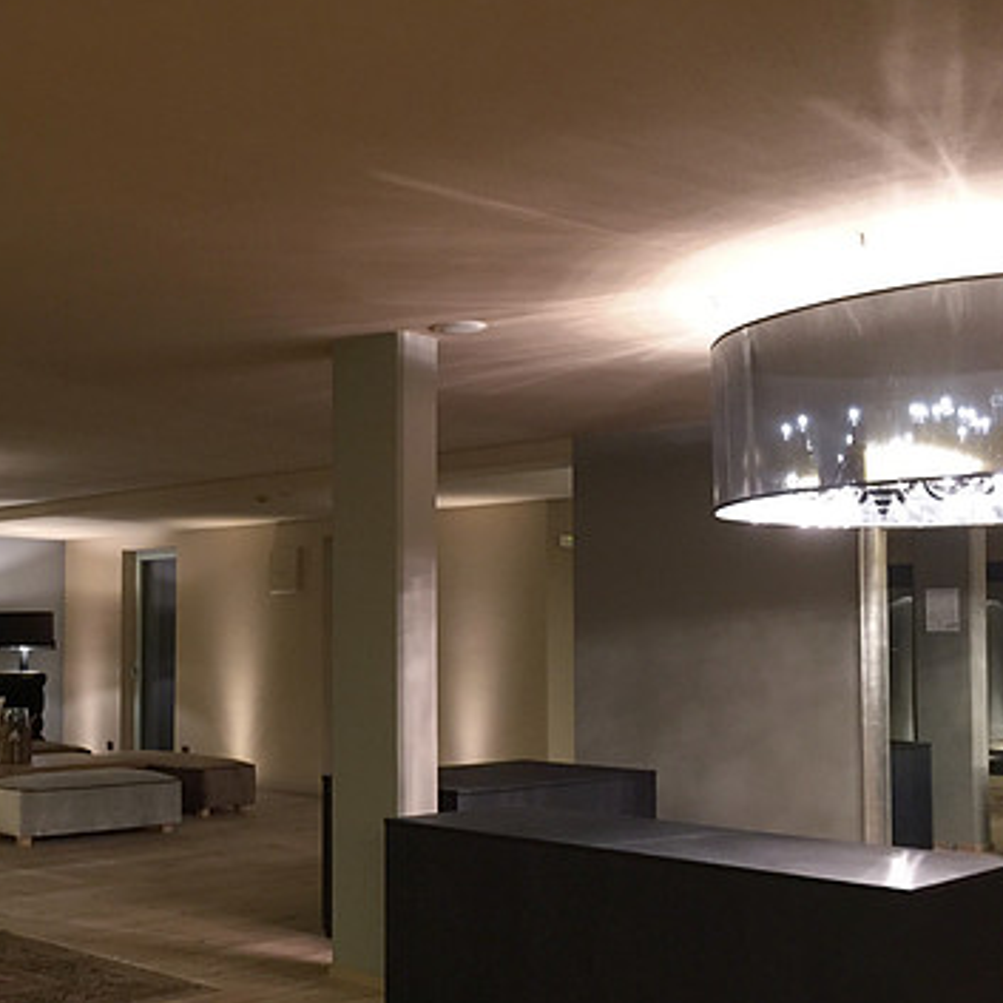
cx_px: 210
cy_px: 592
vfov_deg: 39.9
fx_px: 1377
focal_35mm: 42
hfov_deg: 38.6
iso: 250
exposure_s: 1/24
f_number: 2.2
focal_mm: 4.15
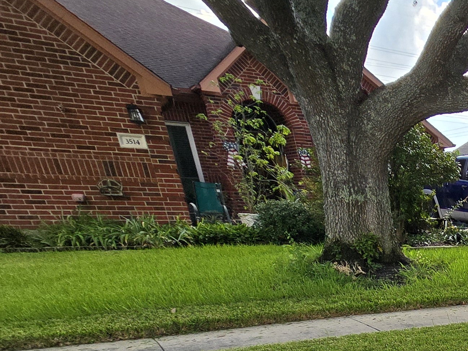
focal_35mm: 40
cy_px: 477
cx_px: 674
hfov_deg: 30.4
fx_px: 541
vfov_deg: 28.3
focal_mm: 2.2
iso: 50
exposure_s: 1/907
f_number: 2.2
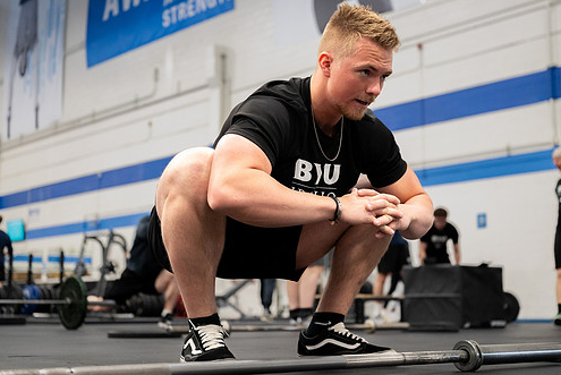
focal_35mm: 52
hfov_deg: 38.2
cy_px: 171
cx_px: 290
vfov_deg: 26.0
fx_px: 811
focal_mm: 42
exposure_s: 1/125
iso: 1250
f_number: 2.8
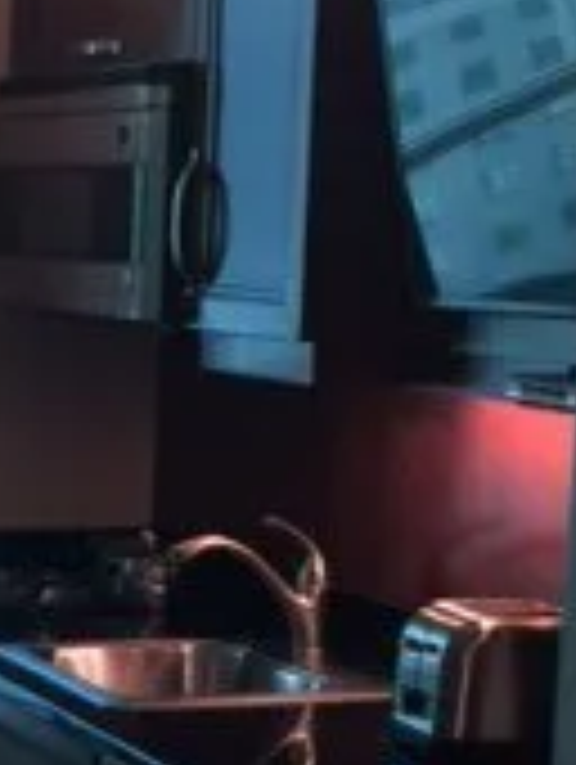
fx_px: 2412
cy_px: 594
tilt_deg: -7.3
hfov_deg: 13.5
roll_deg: -2.6
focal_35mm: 109
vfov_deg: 17.9
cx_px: 90
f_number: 2.2
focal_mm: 4.15
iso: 64
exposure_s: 1/15
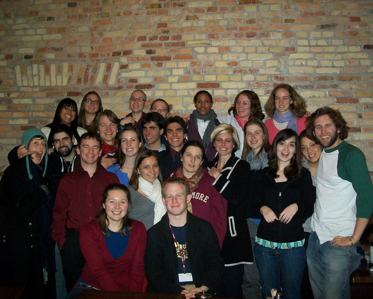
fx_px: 420
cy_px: 150
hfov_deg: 47.9
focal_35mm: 38
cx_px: 185
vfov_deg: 39.2
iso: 160
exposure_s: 1/60
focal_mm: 6
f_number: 2.7
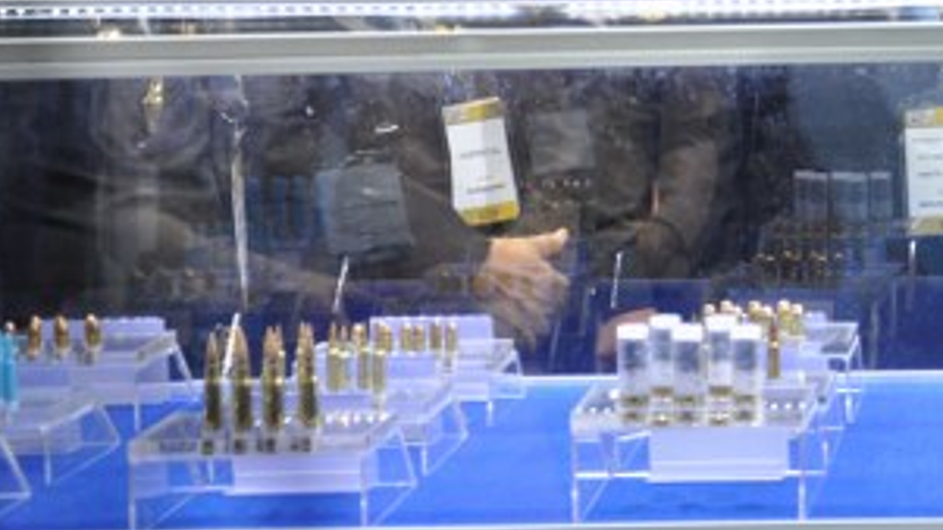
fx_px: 3499
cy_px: -111
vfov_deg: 8.6
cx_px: 937
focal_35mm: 140
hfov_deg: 15.1
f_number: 5
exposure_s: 1/30
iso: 640
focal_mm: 42
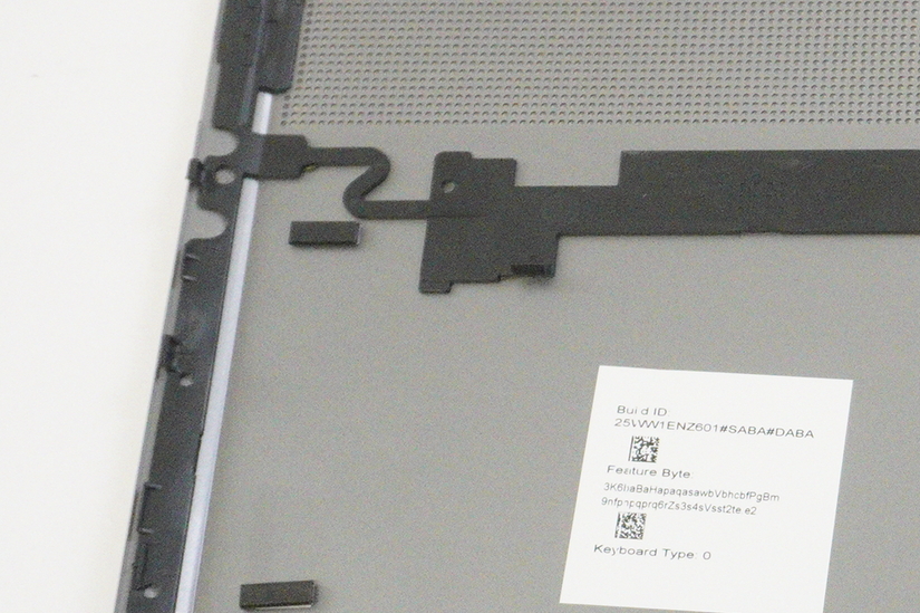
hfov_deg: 18.1
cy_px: 396
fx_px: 2669
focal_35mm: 105
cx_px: 1238
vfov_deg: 13.1
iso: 6400
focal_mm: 23
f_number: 5.6
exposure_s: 1/250
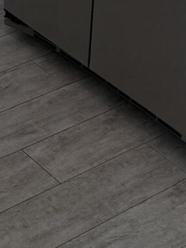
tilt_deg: -11.0
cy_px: -304
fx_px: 902
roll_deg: -1.4
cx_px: -131
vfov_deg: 12.8
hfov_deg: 11.1
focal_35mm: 126
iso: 100
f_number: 1.78
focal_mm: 6.76
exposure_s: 1/543
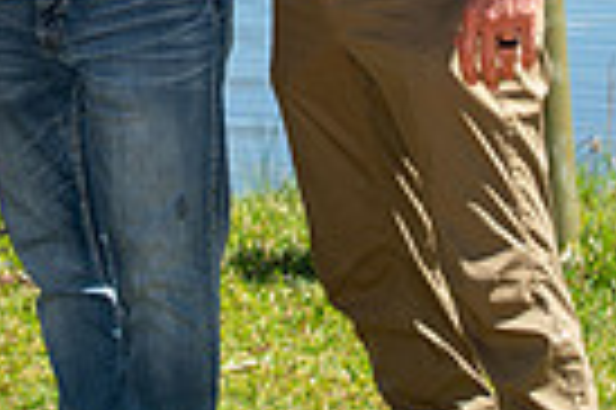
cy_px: -167
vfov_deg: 4.6
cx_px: 103
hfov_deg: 7.0
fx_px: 5059
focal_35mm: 296
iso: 50
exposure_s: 1/250
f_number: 5.6
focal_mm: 70
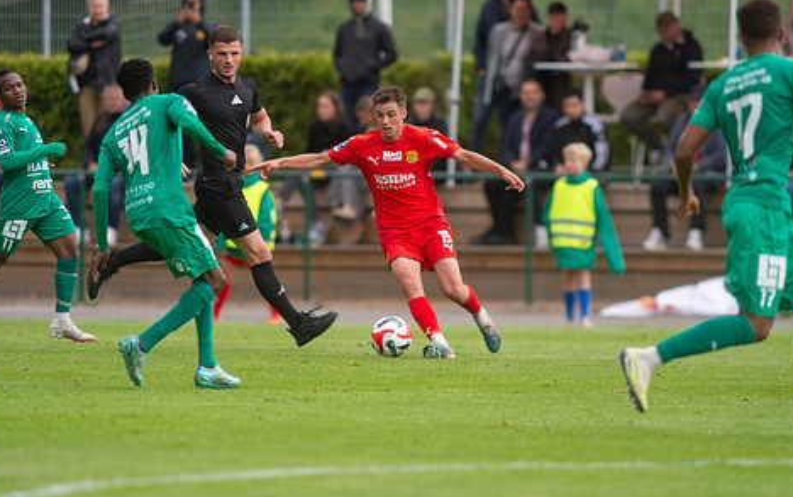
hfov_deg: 4.0
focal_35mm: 530
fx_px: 11460
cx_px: 386
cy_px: 205
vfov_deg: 2.5
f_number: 4
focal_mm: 420
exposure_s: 1/1250
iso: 720
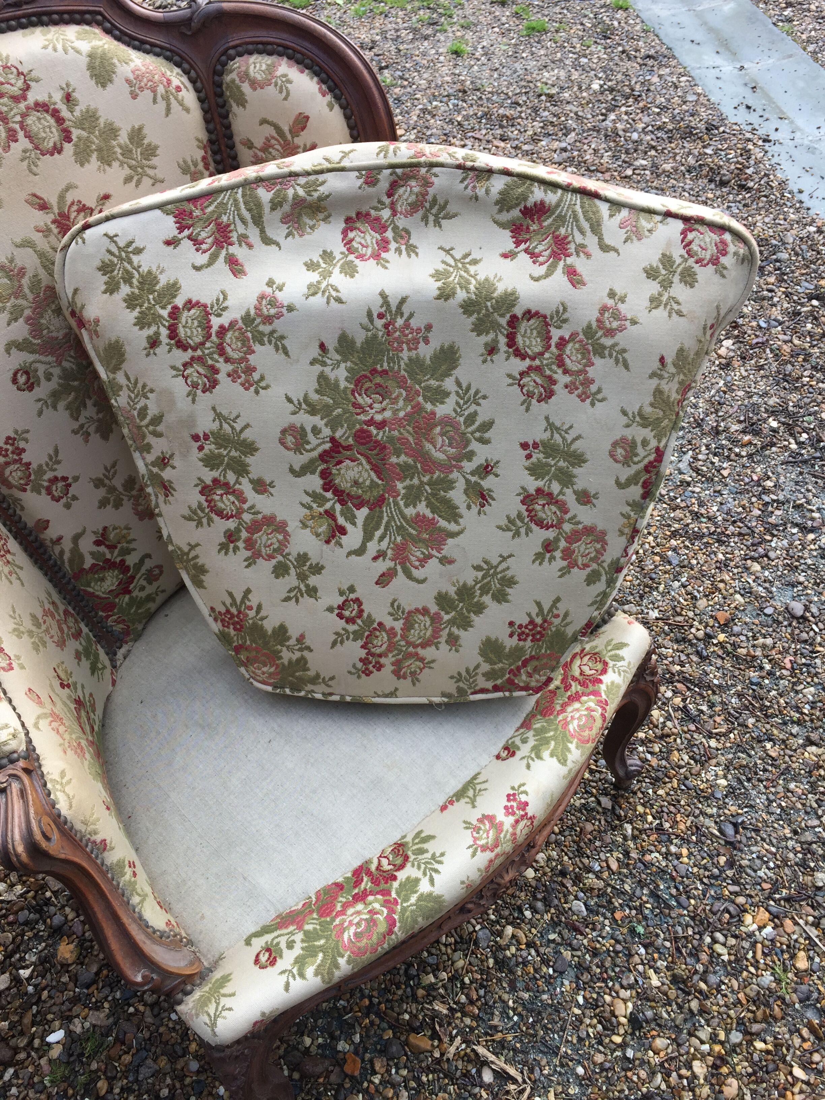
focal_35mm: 29
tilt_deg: -52.4
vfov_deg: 61.7
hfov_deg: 48.2
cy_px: 550
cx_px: 412
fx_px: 922
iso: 32
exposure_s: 1/249
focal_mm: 4.15
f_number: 2.2
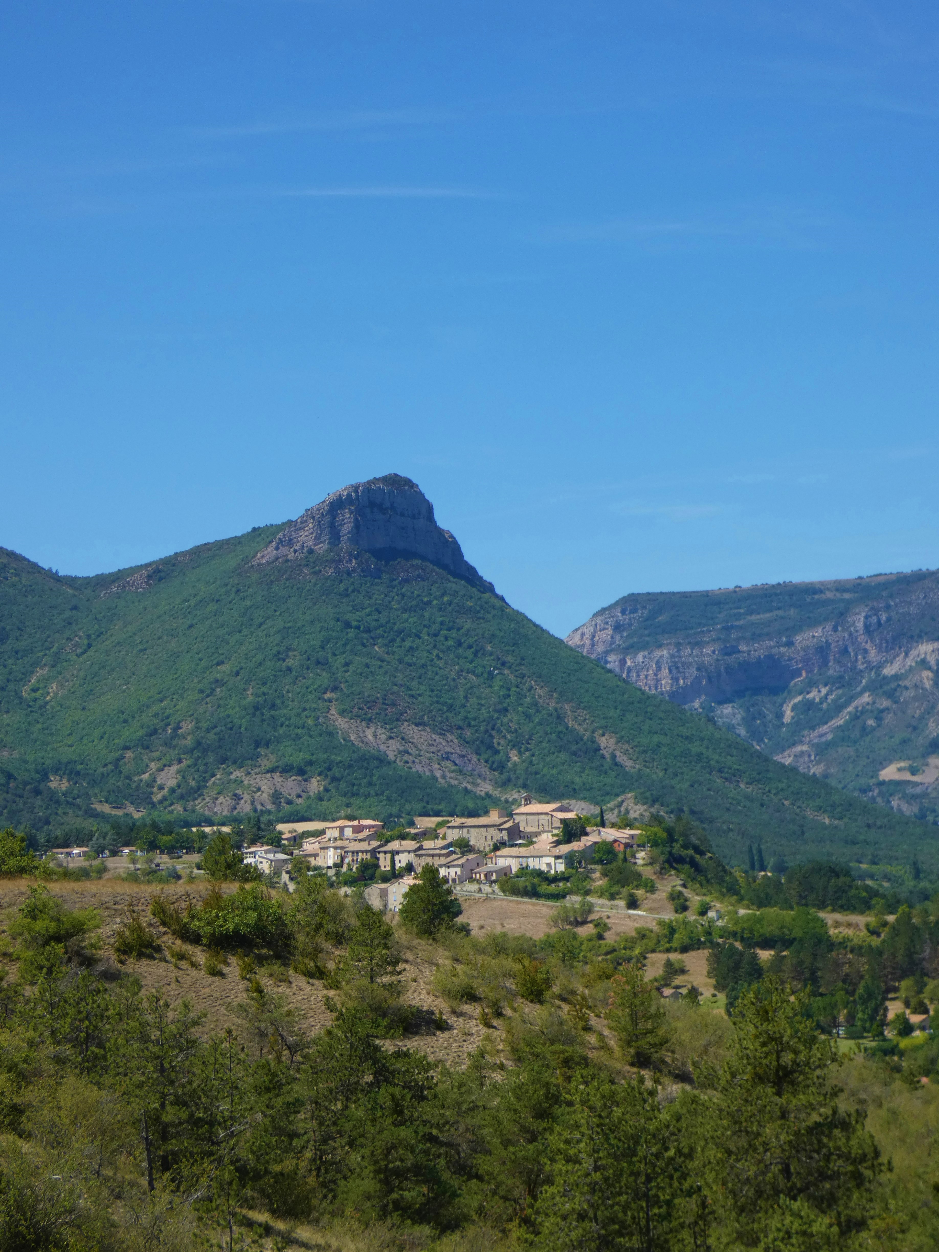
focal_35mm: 87
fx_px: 3147
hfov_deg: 17.0
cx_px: 470
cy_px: 626
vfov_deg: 22.5
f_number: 5.6
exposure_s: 1/400
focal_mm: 15.6
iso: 80
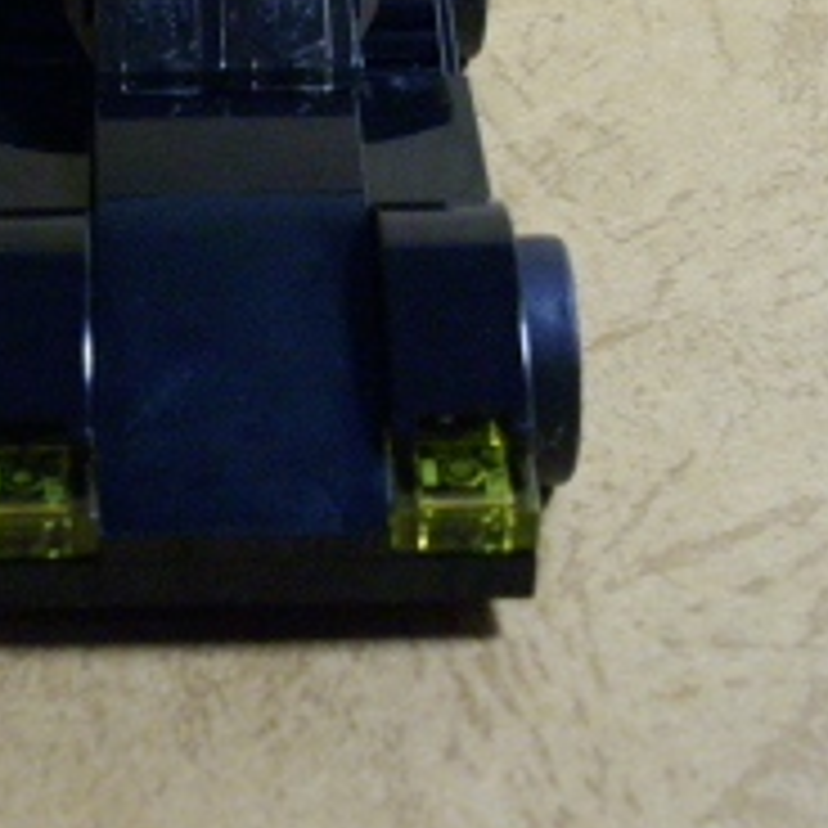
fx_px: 3085
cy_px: -18
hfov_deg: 15.2
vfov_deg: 15.0
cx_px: 135
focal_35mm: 114
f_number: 2.8
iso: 245
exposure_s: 1/50
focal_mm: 6.2
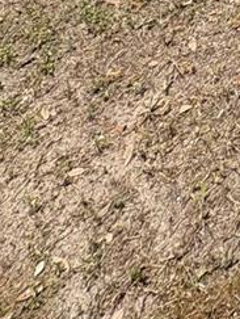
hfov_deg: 16.3
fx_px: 636
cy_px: -438
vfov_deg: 15.4
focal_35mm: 69
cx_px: 483
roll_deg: -1.0
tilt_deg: -7.2
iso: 50
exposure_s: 1/1323
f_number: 2.2
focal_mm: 2.22
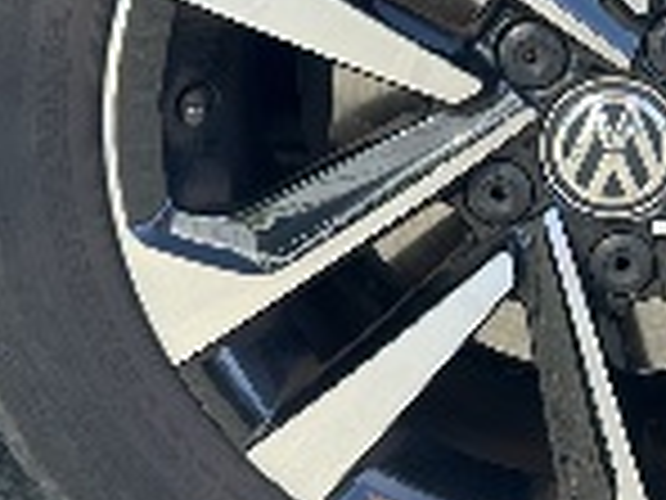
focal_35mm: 73
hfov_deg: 25.3
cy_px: 113
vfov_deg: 20.0
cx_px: 670
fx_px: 1404
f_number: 1.5
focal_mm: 5.7
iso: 50
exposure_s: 1/696
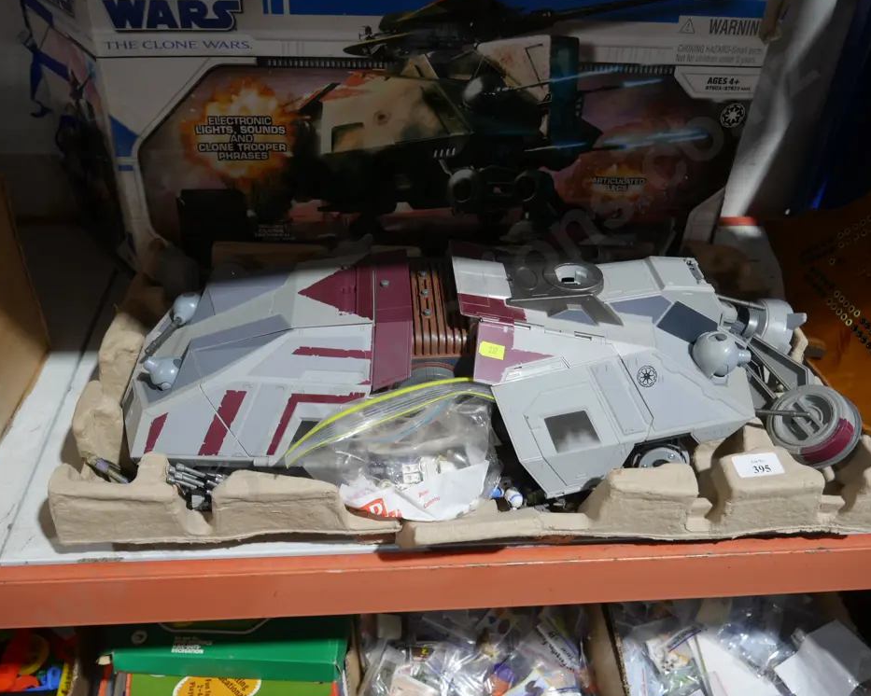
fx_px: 773
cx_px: 425
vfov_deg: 48.5
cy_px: 345
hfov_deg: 58.8
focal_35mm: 30
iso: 400
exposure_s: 1/60
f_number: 3.5
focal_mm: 14
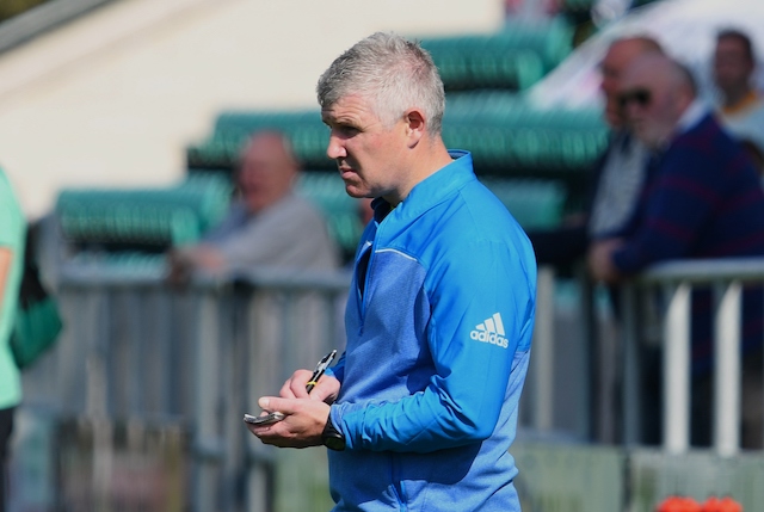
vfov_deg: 3.1
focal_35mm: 450
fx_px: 9565
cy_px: 256
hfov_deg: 4.6
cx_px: 382
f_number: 4
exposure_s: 1/800
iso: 100
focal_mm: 300
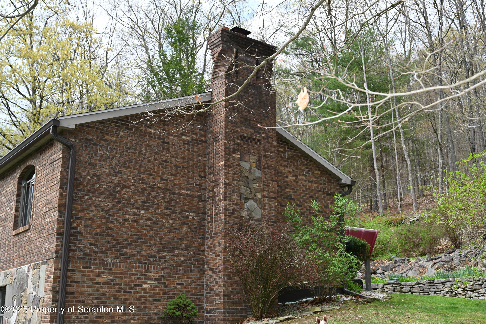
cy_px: 162
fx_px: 567
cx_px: 243
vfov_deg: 31.9
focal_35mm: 42
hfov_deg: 46.4
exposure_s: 1/160
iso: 100
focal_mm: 42
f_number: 6.3
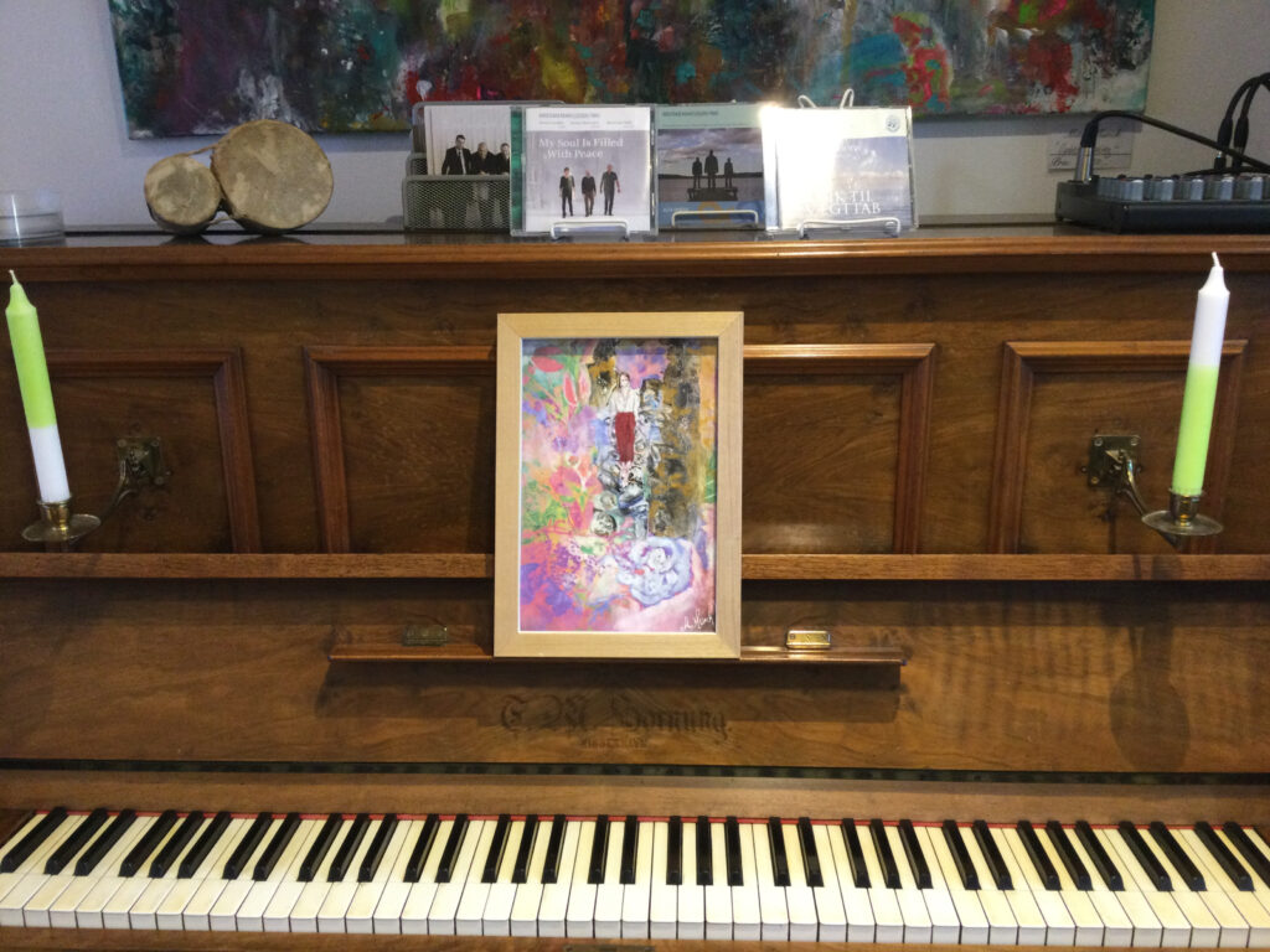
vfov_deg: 45.4
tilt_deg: -17.4
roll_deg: +0.8
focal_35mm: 31
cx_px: 635
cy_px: 476
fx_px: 1137
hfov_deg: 58.4
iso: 160
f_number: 2.4
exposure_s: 1/33
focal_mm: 3.3
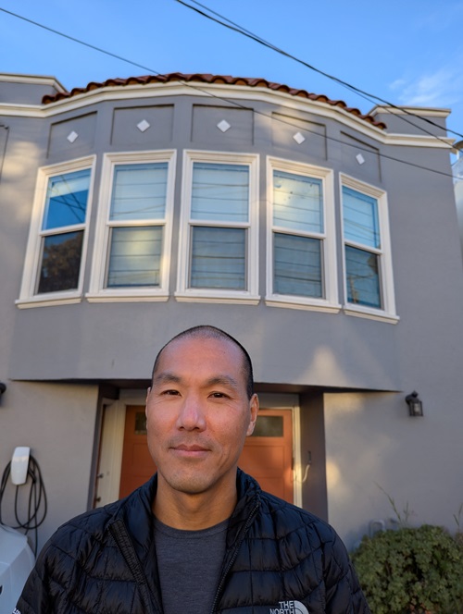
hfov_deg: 56.9
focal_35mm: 24
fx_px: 427
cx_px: 232
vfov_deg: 71.5
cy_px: 307
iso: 29
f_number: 1.85
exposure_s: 1/297
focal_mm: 6.81
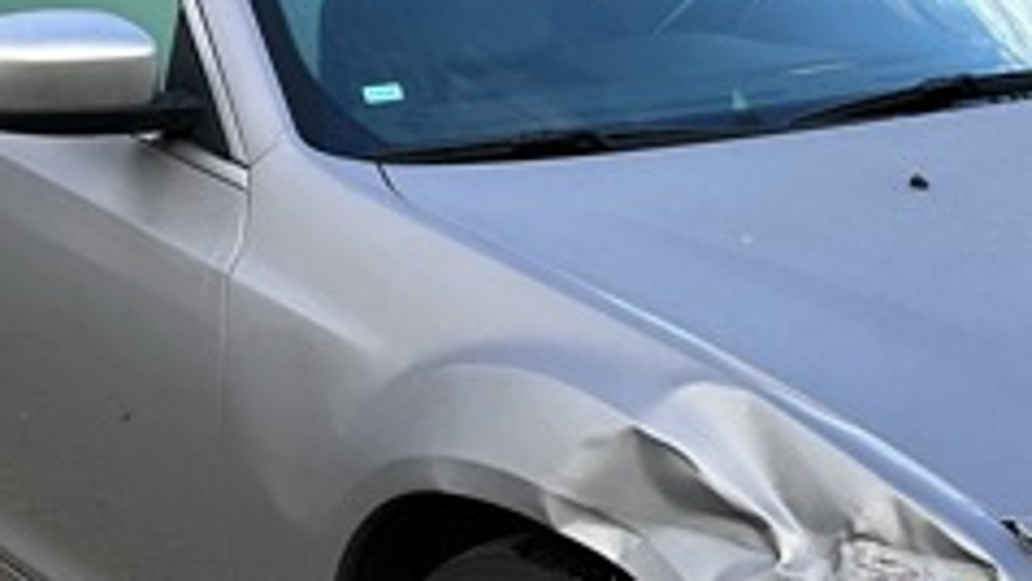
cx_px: 754
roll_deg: -0.4
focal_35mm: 85
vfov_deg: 14.1
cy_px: 494
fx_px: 2327
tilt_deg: -19.0
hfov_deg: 24.8
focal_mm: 3
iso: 20
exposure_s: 1/137
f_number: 1.8
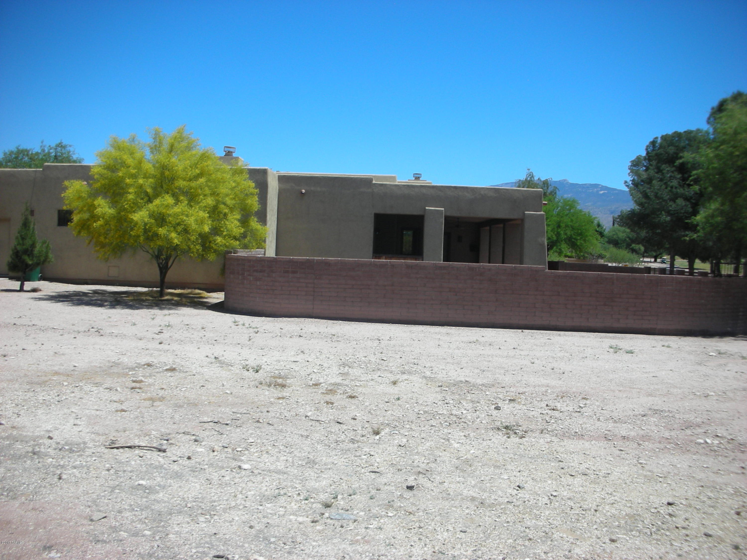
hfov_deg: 52.6
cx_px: 374
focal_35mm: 35
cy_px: 280
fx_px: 755
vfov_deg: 40.7
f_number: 8.5
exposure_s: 1/104
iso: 50
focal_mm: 5.8
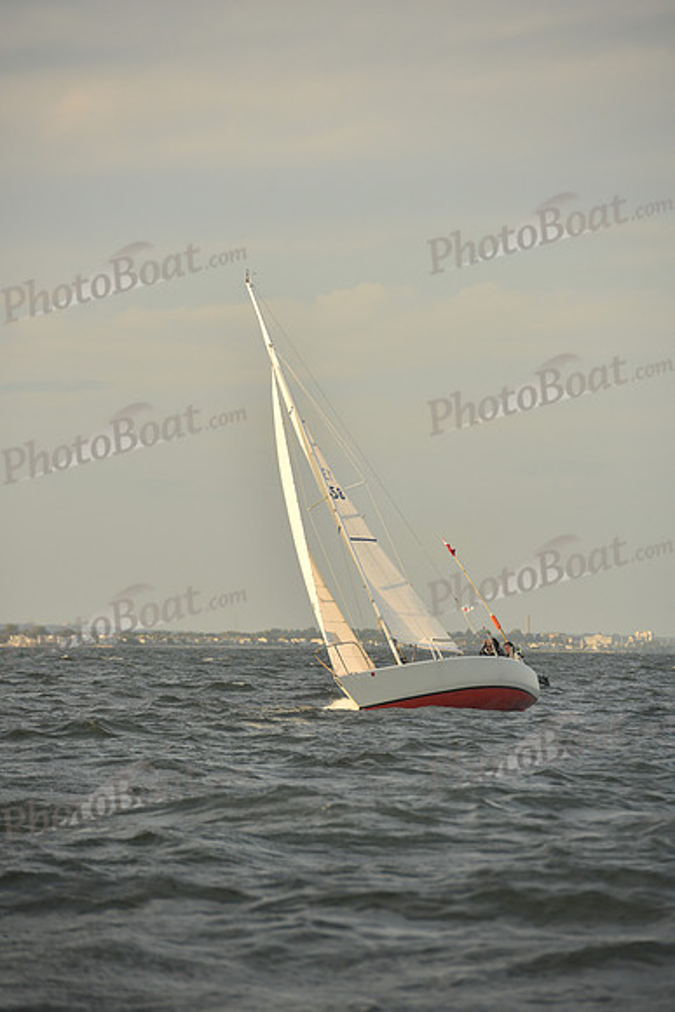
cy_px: 506
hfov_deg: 6.9
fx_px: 5621
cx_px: 338
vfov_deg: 10.3
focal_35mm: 200
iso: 250
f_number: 5
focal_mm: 200
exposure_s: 1/640
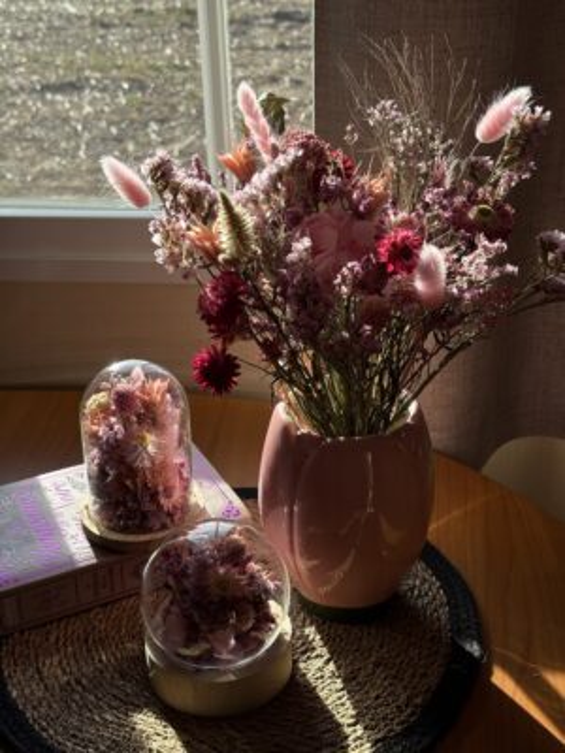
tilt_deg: -26.4
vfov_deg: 36.8
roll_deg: +1.5
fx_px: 1132
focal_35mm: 52
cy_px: 376
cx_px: 282
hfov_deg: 28.0
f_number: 1.6
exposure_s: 1/462
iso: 50
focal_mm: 5.96
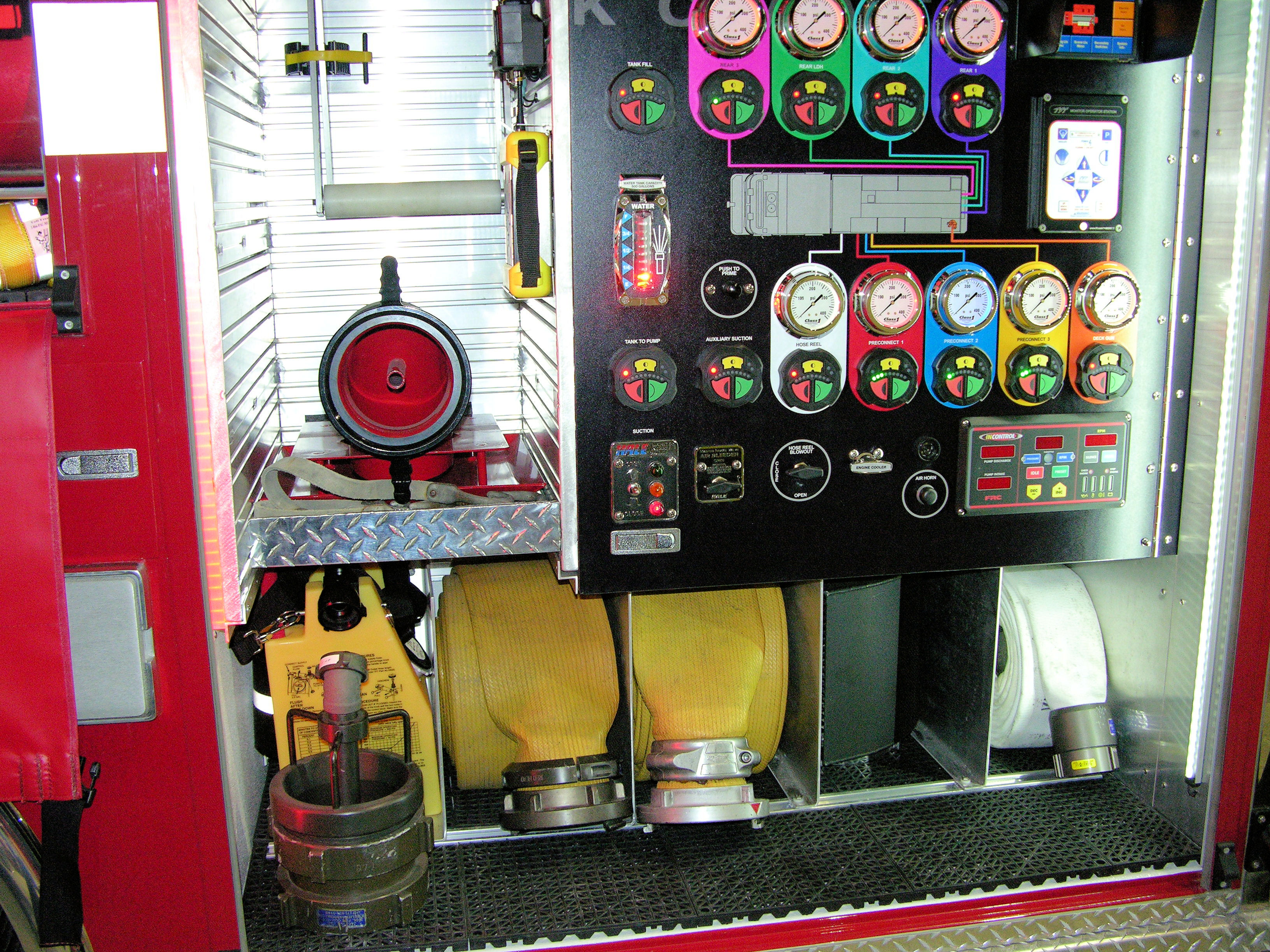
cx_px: 635
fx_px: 1284
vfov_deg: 40.7
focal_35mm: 35
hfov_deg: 52.6
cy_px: 476
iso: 200
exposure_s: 1/60.1
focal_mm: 8.9
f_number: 2.8
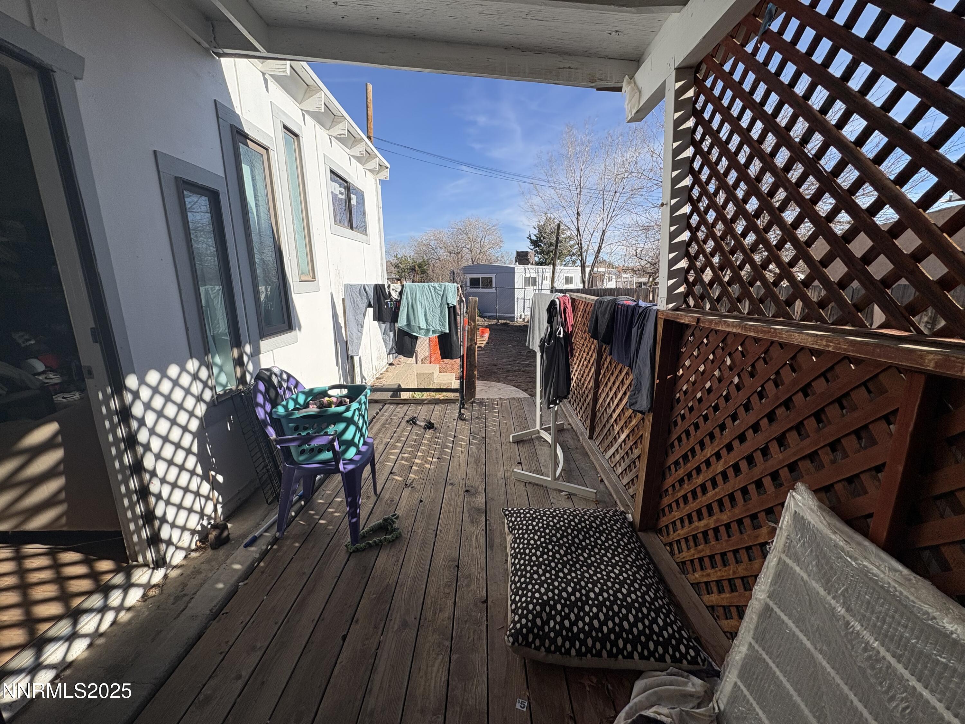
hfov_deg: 102.1
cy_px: 362
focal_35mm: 14
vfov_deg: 85.7
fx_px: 390
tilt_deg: -12.0
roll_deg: +1.1
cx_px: 482
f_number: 2.2
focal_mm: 2.22
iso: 50
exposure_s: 1/1880
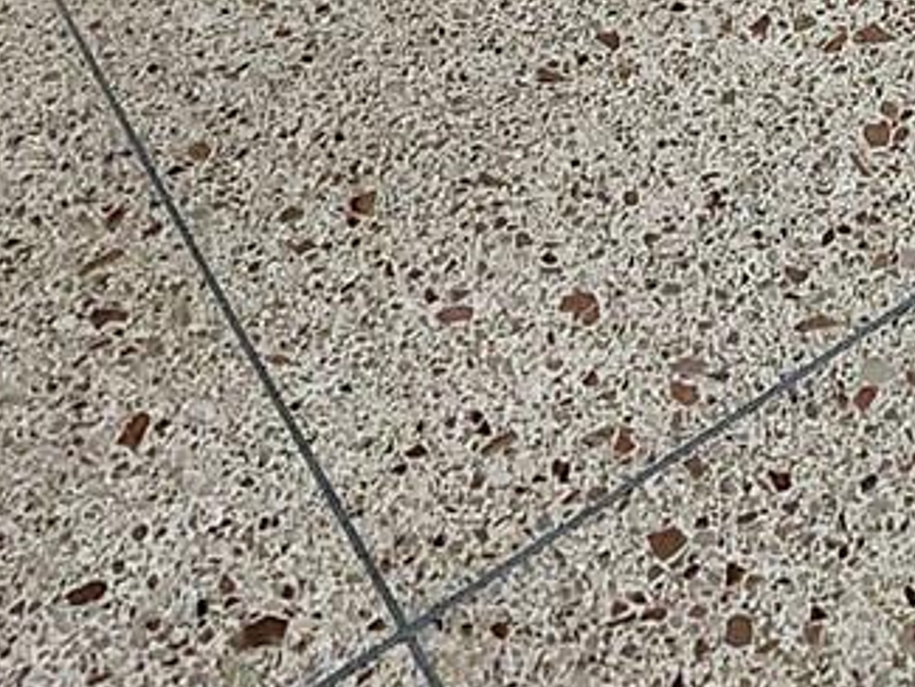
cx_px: 1050
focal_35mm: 82
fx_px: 2168
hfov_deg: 22.3
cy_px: -1222
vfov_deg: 12.0
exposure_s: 1/60.2
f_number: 2.2
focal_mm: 1.74
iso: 400
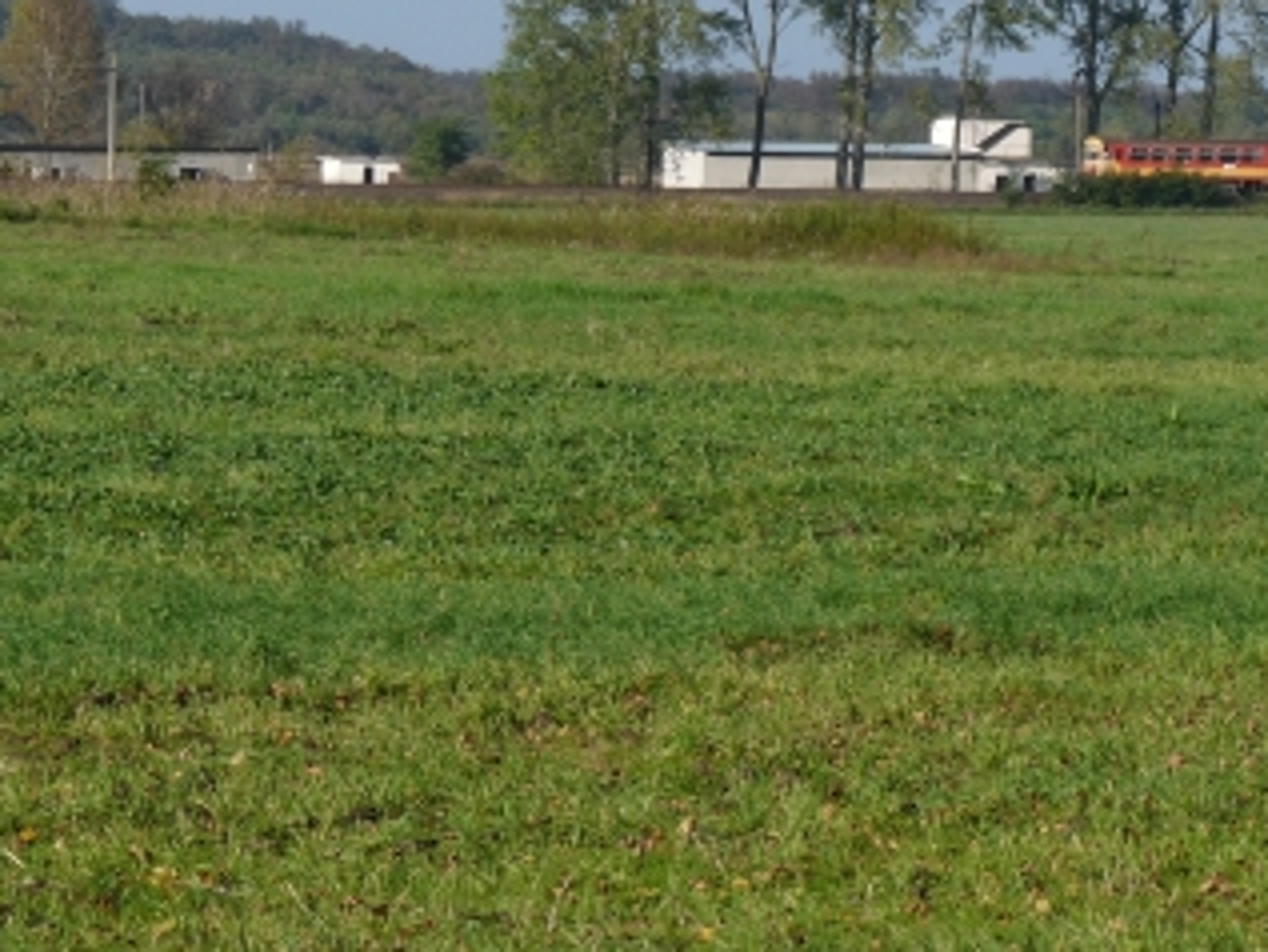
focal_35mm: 246
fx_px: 9015
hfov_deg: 8.0
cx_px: 1208
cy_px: 152
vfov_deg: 6.0
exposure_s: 1/500
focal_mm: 21.6
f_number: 5.6
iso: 100
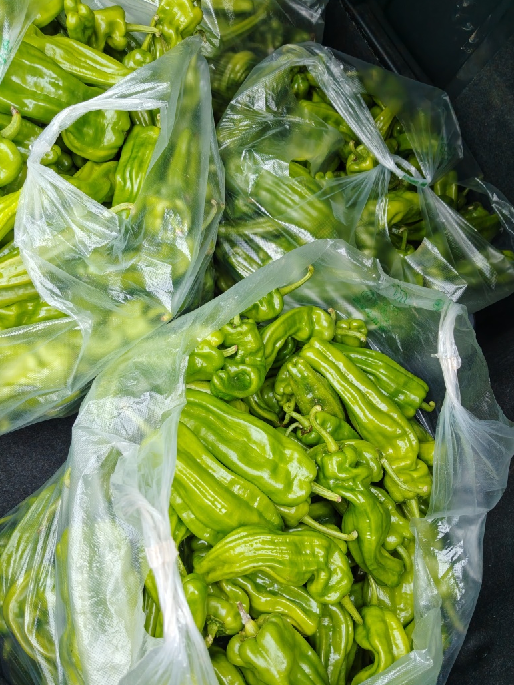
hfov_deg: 51.4
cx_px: 253
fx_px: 534
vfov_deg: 65.3
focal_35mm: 27
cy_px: 347
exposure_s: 1/100
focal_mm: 4.82
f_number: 1.88
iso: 141
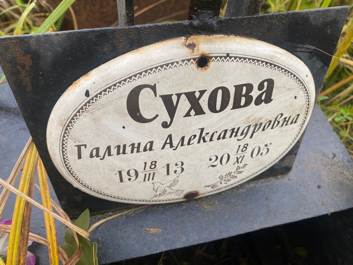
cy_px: 132
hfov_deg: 67.3
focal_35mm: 26
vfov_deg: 53.1
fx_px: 265
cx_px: 176
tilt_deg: -58.8
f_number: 1.8
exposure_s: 1/122
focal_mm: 4.25
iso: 50
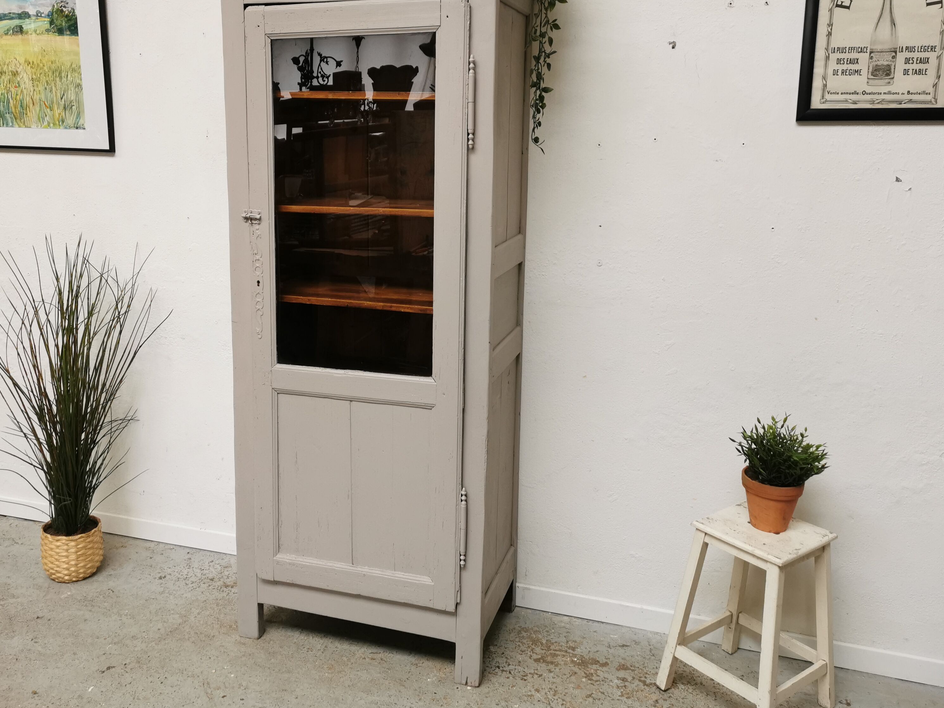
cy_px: 283
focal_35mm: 33
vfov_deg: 42.7
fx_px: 900
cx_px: 420
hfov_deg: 55.2
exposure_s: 1/100
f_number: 1.8
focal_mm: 5.58
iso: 160
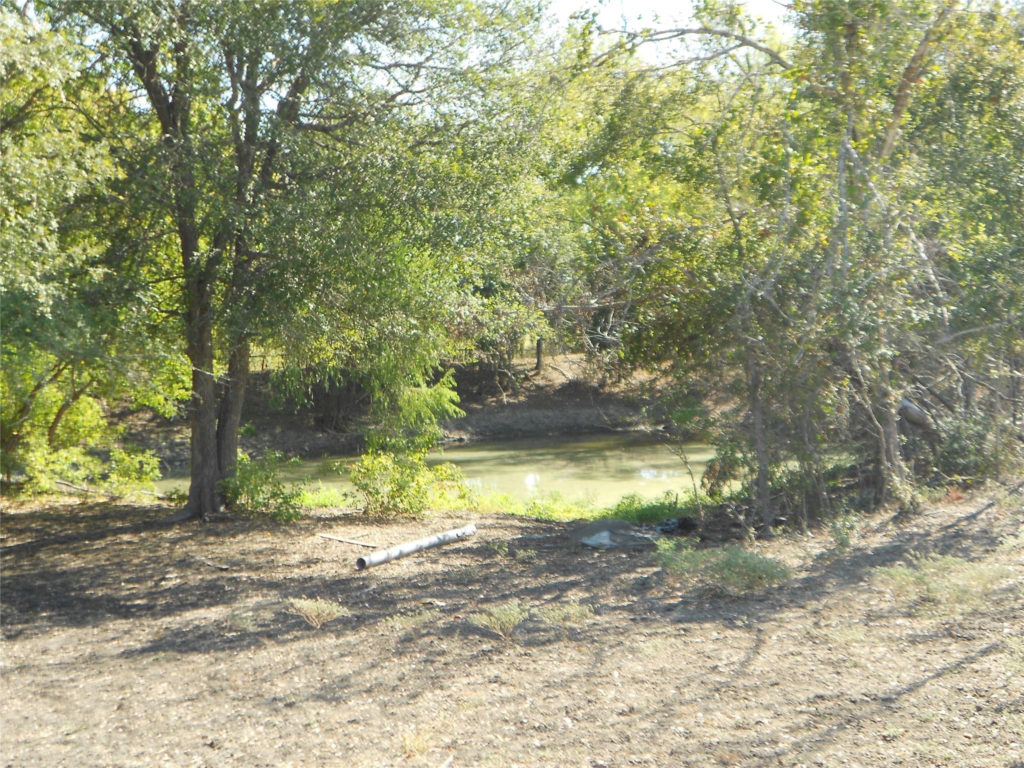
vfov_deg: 29.7
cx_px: 512
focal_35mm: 49
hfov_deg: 38.9
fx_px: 1450
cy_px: 384
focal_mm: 8.8
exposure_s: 1/125
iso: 80
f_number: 4.5
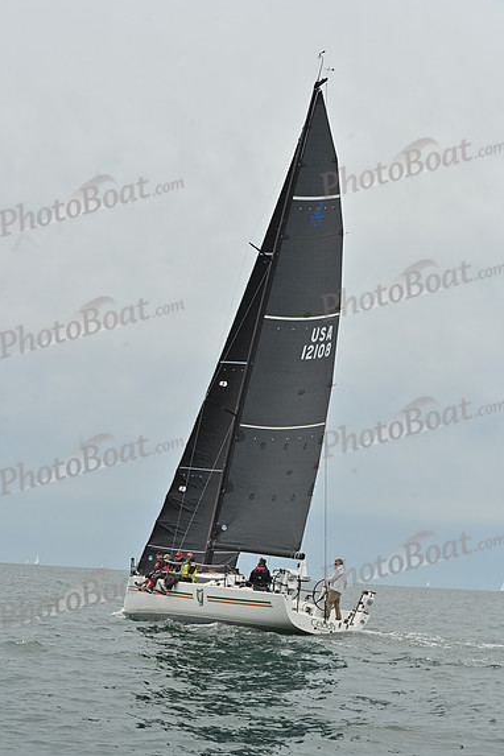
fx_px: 1659
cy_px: 375
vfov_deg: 25.7
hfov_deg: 17.3
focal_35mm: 79
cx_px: 253
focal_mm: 78
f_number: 9
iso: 320
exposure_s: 1/1000
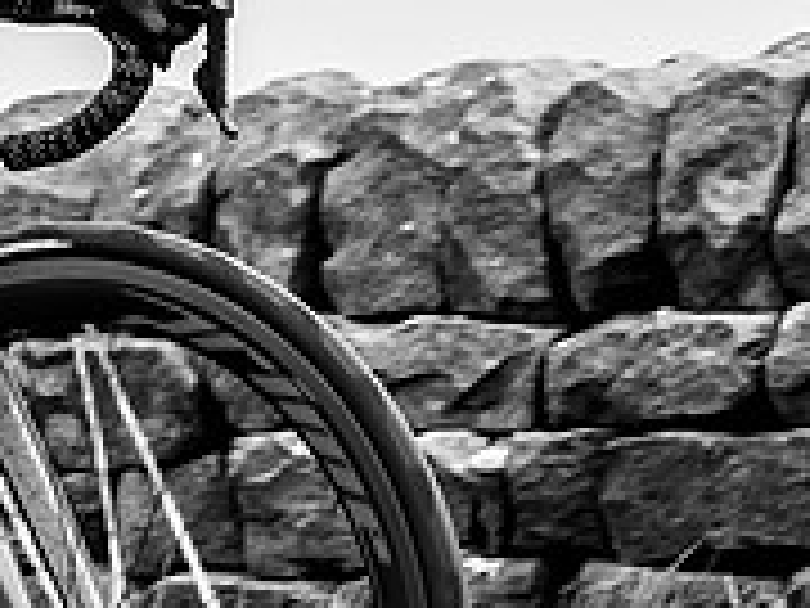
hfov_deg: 4.9
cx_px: 17
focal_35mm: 400
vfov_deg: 3.7
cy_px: -519
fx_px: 9360
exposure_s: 1/640
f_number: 4.5
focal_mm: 75
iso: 200
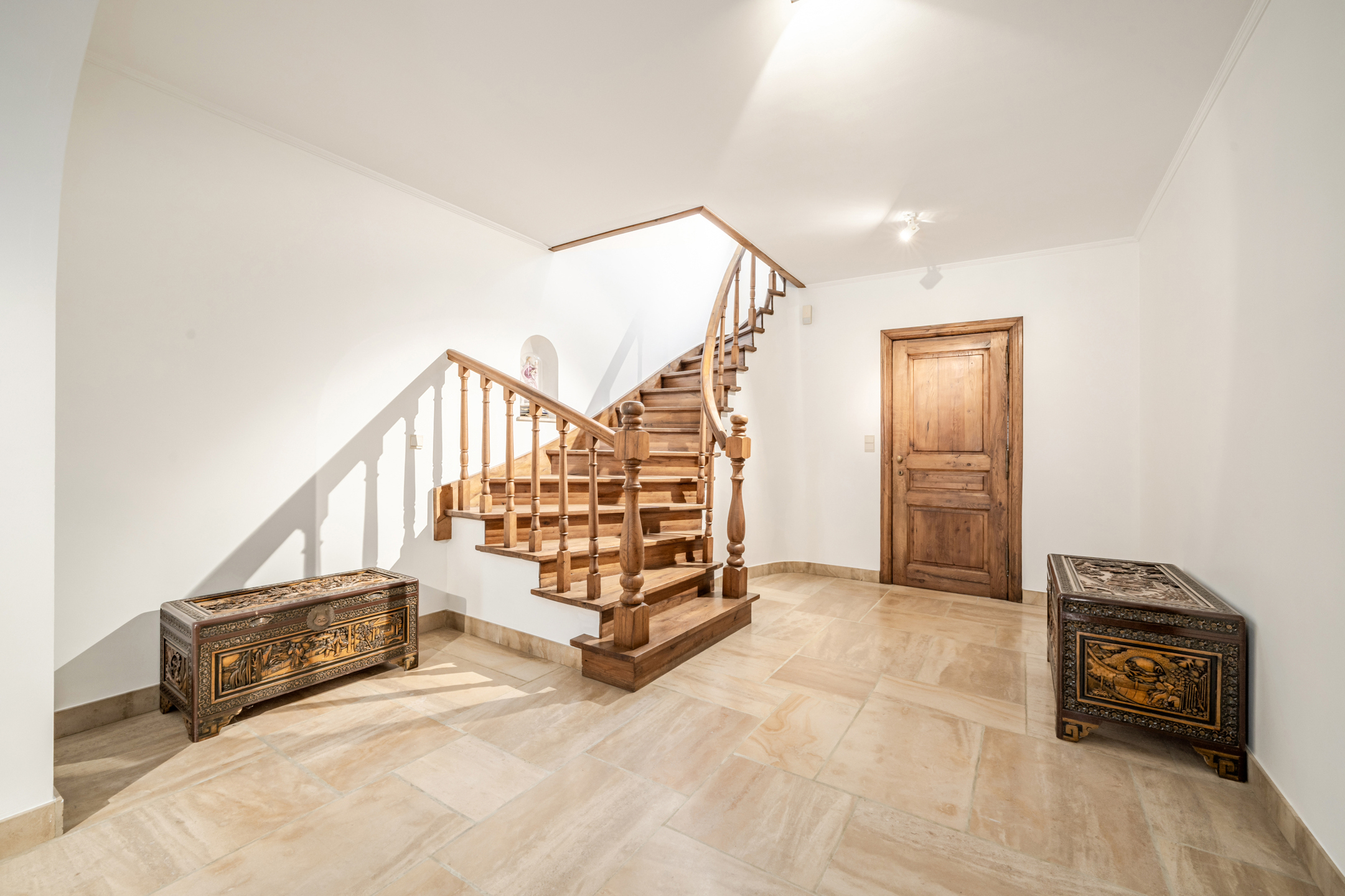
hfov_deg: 104.3
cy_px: 448
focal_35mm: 14
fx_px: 523
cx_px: 672
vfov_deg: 81.2
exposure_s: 1/2.5
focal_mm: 14
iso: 250
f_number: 11
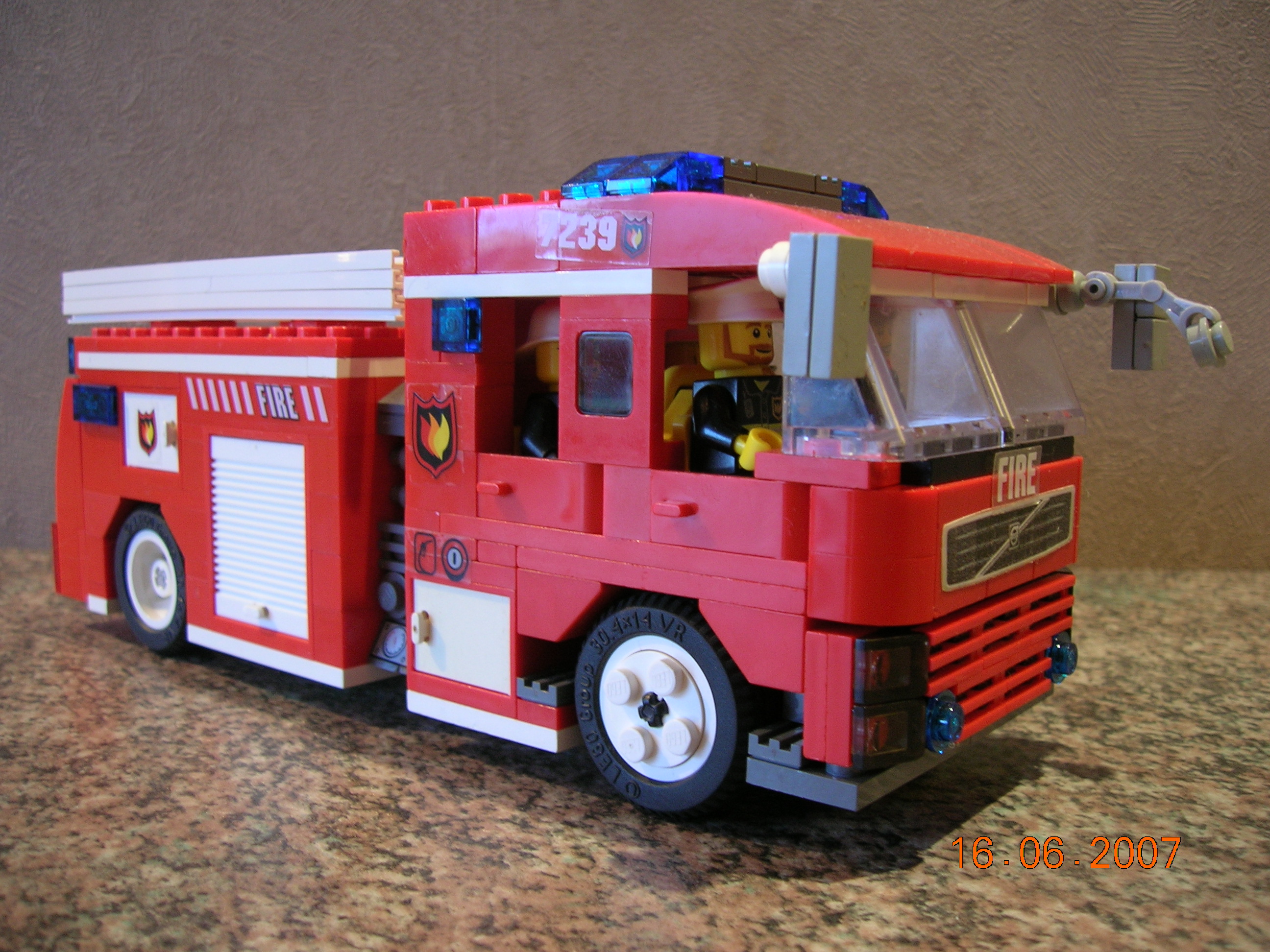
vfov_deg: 41.8
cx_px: 635
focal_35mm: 34
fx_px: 1247
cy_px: 476
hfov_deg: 54.0
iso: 62
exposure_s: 1/4
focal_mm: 5.7
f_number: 2.9
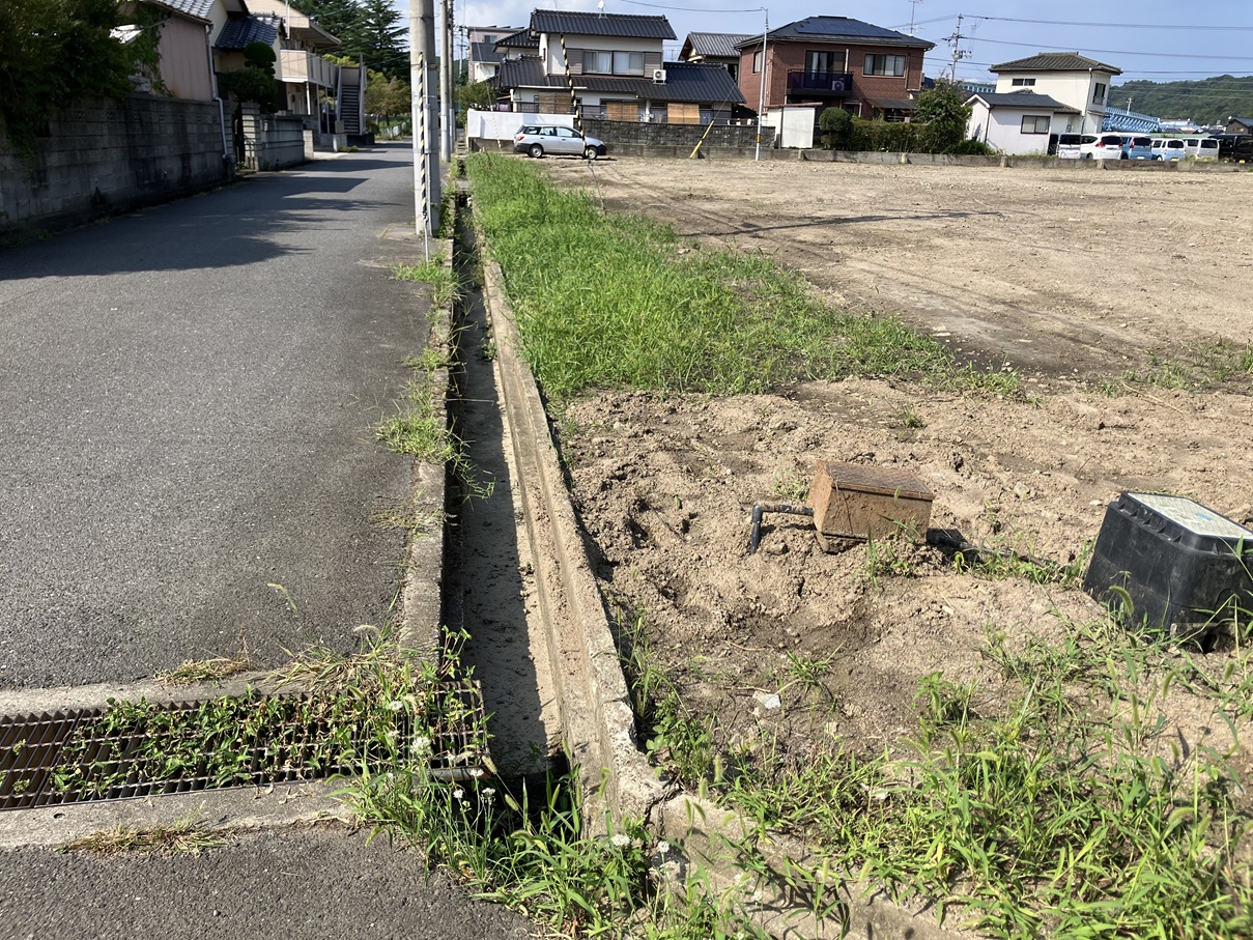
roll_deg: -0.9
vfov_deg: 49.8
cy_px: 470
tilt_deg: -17.9
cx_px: 626
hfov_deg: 63.4
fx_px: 1014
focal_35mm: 28
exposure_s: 1/1473
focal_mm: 3.99
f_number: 1.8
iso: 32
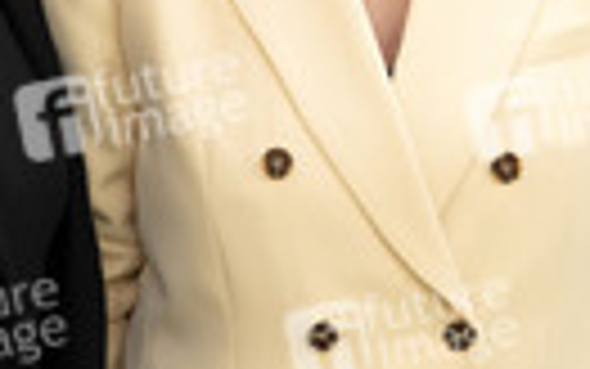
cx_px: 367
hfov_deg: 4.6
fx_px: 7368
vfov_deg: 2.9
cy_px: -53
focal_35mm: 458
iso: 400
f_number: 5.6
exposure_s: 1/200
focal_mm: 118
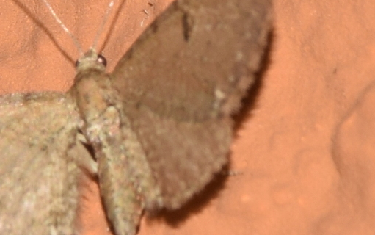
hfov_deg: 5.2
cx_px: 71
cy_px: 115
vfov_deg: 3.3
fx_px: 4100
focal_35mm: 401
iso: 100
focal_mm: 140
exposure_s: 1/160
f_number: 16
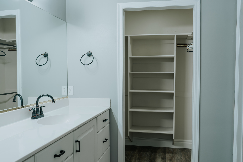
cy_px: 85
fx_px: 209
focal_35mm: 31
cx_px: 131
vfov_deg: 42.3
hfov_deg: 60.2
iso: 80
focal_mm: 24
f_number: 5.6
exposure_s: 1/10
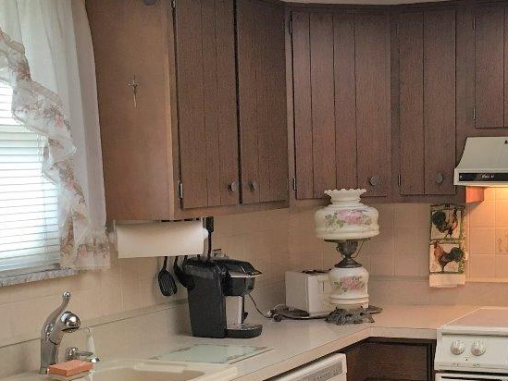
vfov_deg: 19.2
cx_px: 377
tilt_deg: -5.8
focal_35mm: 76
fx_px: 1116
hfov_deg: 25.4
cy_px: 313
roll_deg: +0.6
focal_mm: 4.15
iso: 40
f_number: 2.2
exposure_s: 1/15
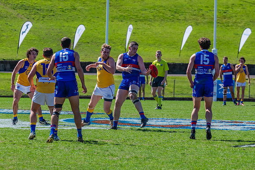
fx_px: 2391
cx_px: 129
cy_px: 72
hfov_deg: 6.1
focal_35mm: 338
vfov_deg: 4.1
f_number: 6.3
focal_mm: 220
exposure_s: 1/2000
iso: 800
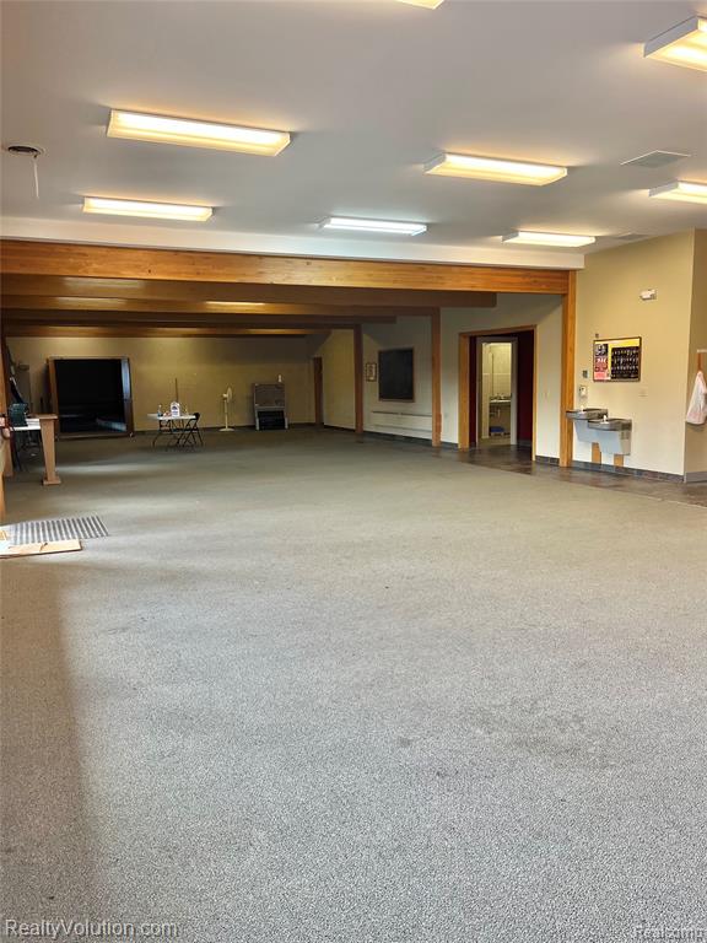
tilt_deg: -6.6
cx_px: 354
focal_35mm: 26
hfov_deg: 53.1
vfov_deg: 67.3
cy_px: 472
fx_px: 708
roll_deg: +1.3
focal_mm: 5.1
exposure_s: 1/122
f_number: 1.6
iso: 100
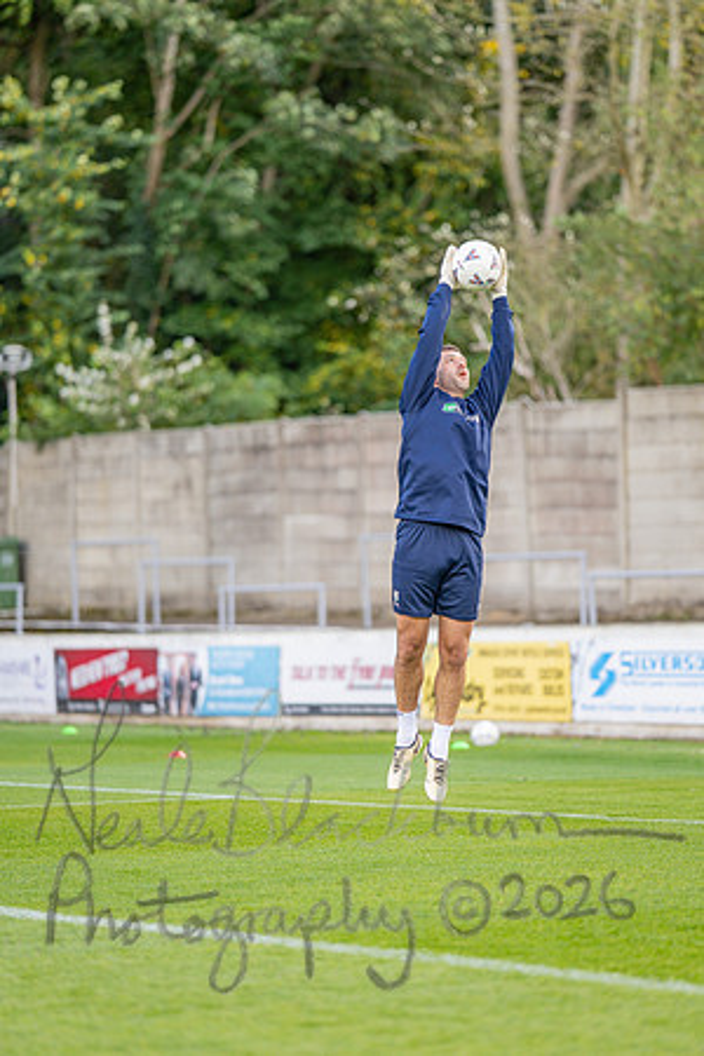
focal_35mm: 135
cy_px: 528
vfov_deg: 15.2
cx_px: 352
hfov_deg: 10.2
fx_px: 3960
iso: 560
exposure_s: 1/2000
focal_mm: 135
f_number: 1.8
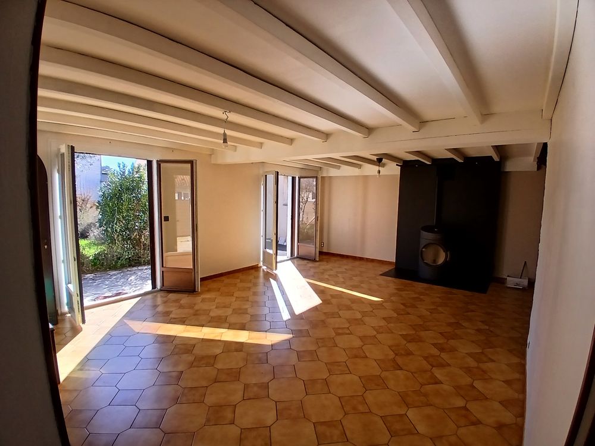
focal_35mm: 17
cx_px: 298
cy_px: 223
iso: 50
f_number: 2.2
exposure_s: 1/164
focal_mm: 1.4
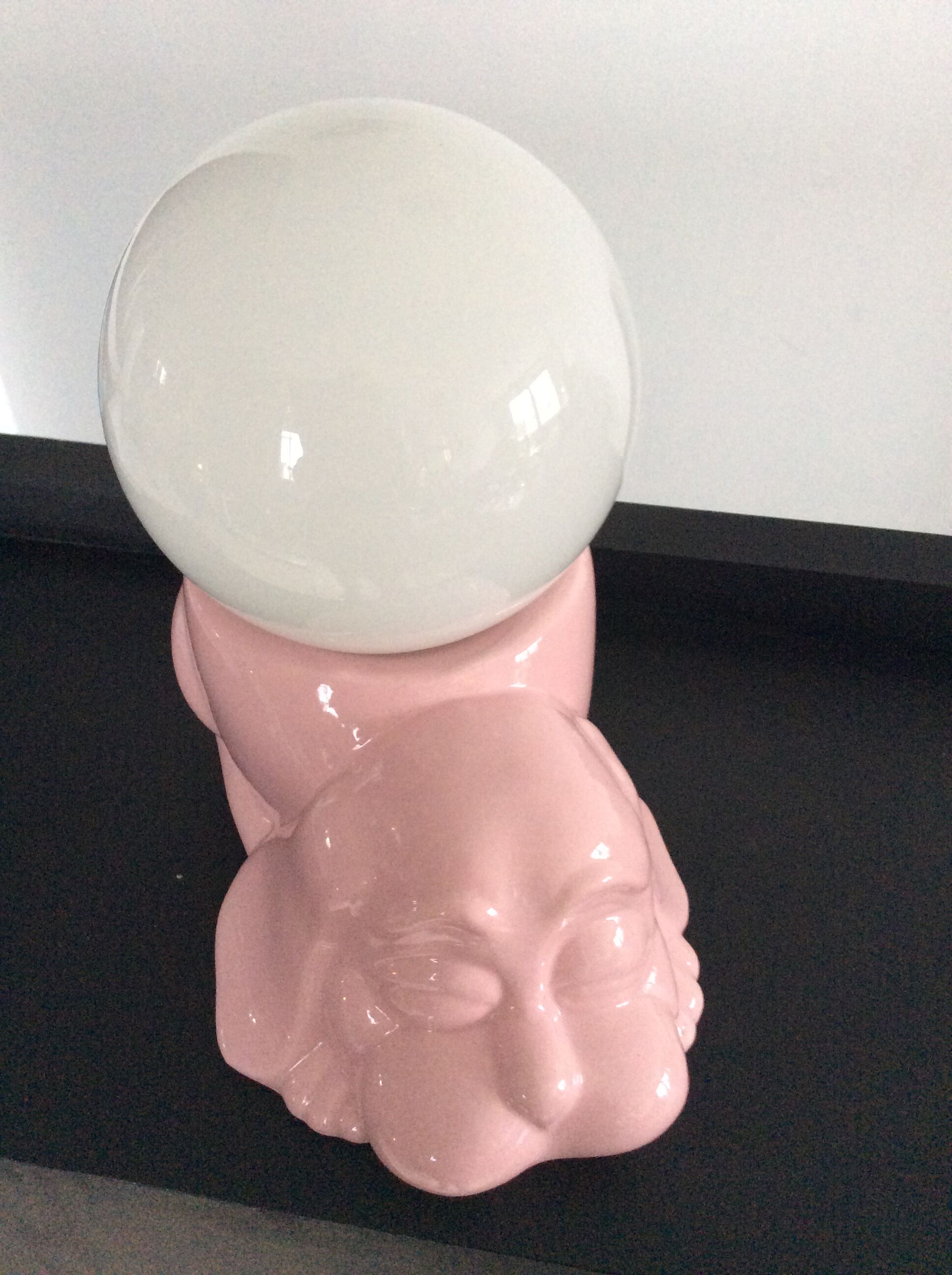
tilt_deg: -44.5
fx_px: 1177
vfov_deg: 56.9
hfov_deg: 44.1
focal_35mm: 32
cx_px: 476
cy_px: 638
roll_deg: -0.3
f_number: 2.4
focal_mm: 3.3
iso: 250
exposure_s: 1/25
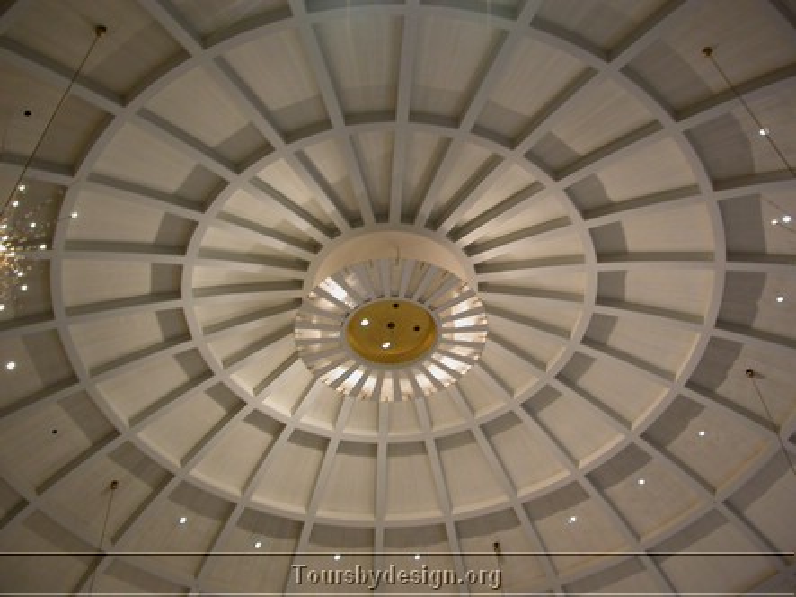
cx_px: 398
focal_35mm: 38
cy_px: 298
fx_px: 874
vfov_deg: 37.7
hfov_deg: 49.0
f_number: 2.6
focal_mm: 7.85
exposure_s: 1/8.8
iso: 100
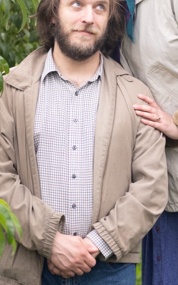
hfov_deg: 12.3
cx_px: 67
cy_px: 139
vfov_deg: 19.6
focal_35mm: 106
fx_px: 823
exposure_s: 1/300
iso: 320
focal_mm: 35
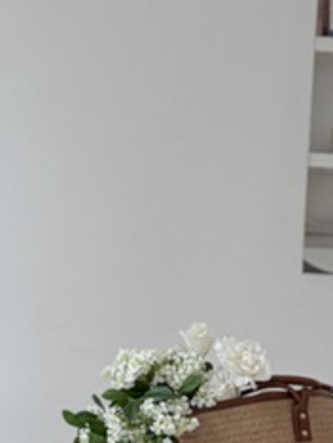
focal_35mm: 111
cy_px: 471
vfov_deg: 17.2
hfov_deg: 11.7
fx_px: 1421
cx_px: -371
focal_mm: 5.96
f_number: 1.6
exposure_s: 1/60
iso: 125
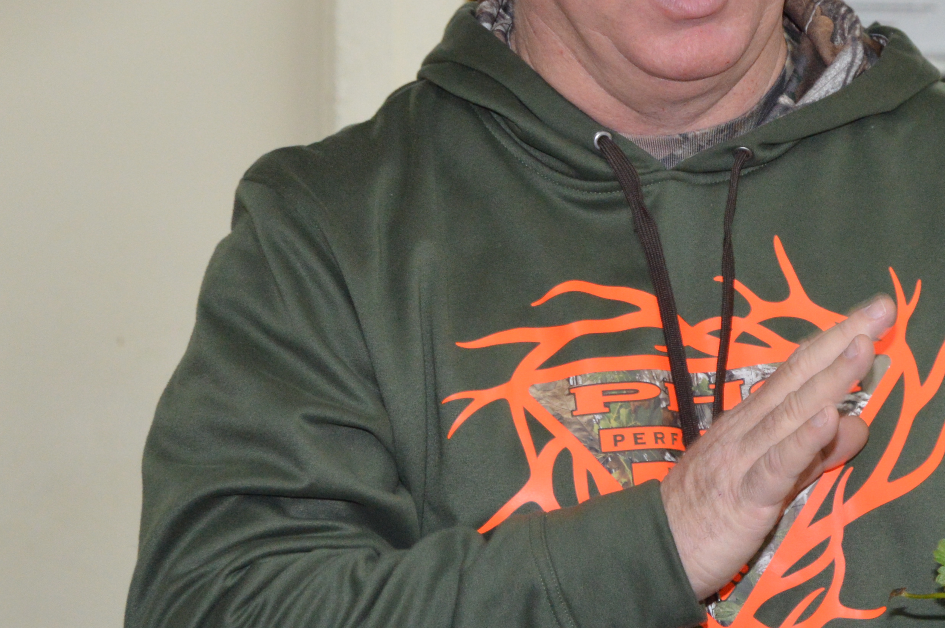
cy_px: 254
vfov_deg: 7.3
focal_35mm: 187
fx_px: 4904
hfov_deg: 11.0
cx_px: 760
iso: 1250
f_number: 5.6
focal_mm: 52
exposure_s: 1/60
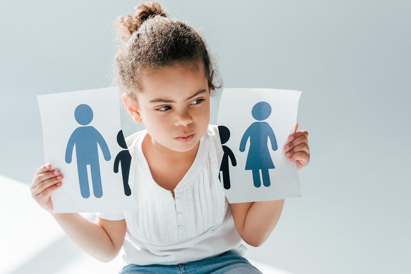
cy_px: 137
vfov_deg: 27.0
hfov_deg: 39.6
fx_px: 571
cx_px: 206
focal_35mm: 50
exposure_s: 1/160
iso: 100
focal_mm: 50
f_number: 5
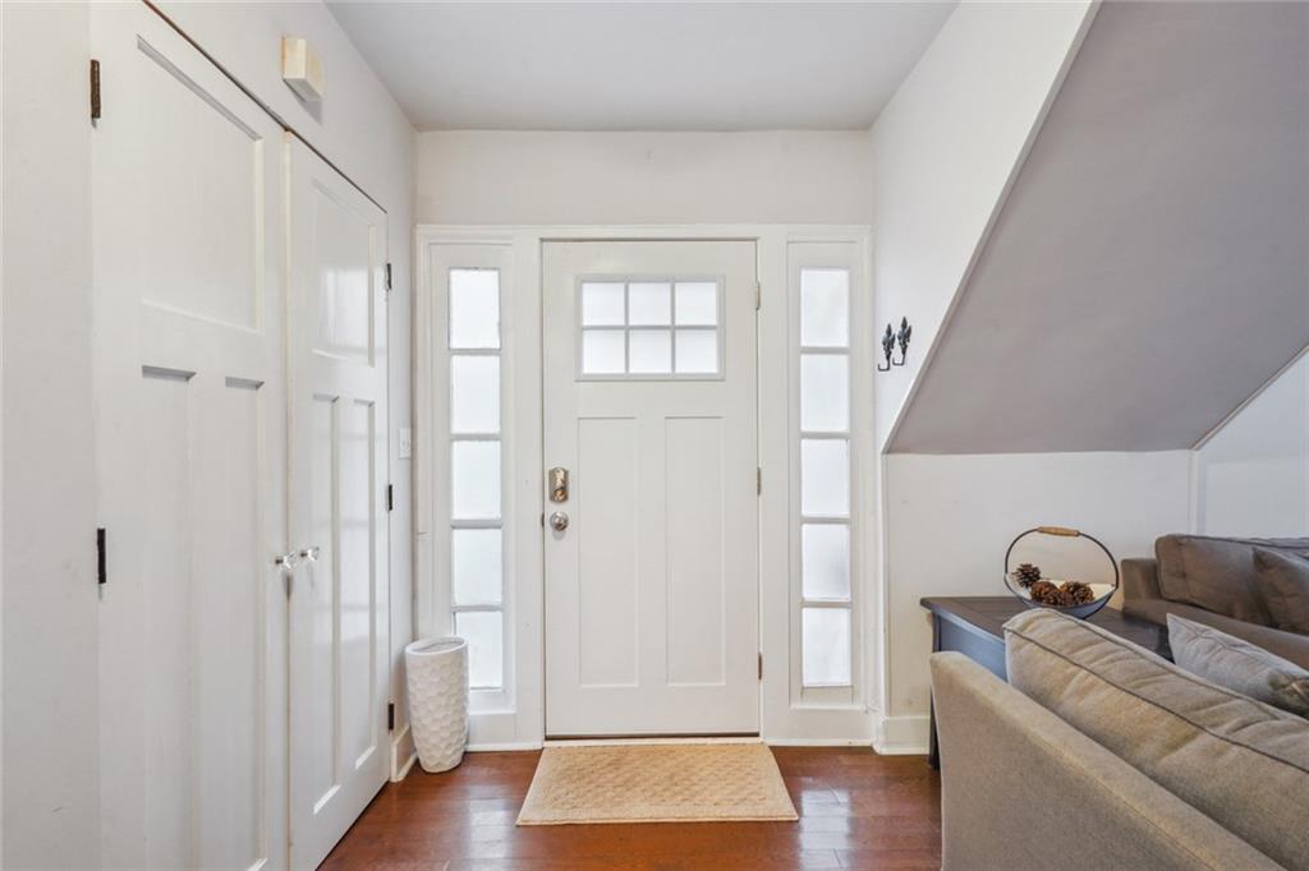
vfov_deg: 67.3
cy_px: 436
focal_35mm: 18
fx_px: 654
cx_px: 654
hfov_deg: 90.0
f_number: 11
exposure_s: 1/3
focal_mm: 18
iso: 800
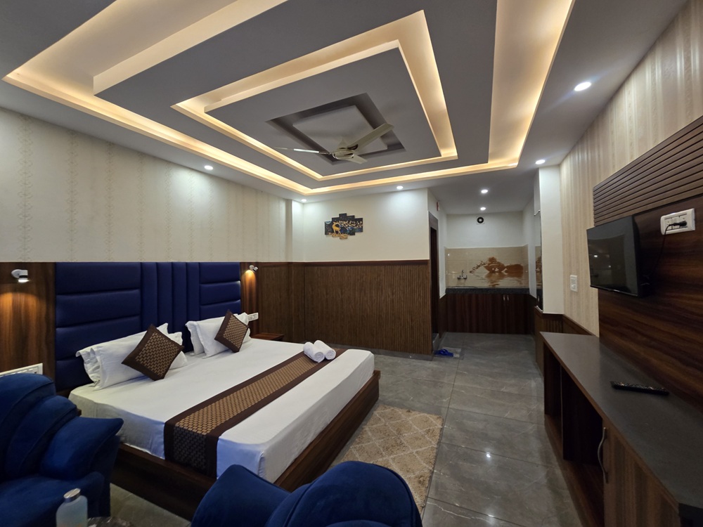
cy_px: 264
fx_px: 264
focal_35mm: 13
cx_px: 352
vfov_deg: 89.9
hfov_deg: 106.2
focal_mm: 2.2
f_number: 2.2
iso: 160
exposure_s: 1/50
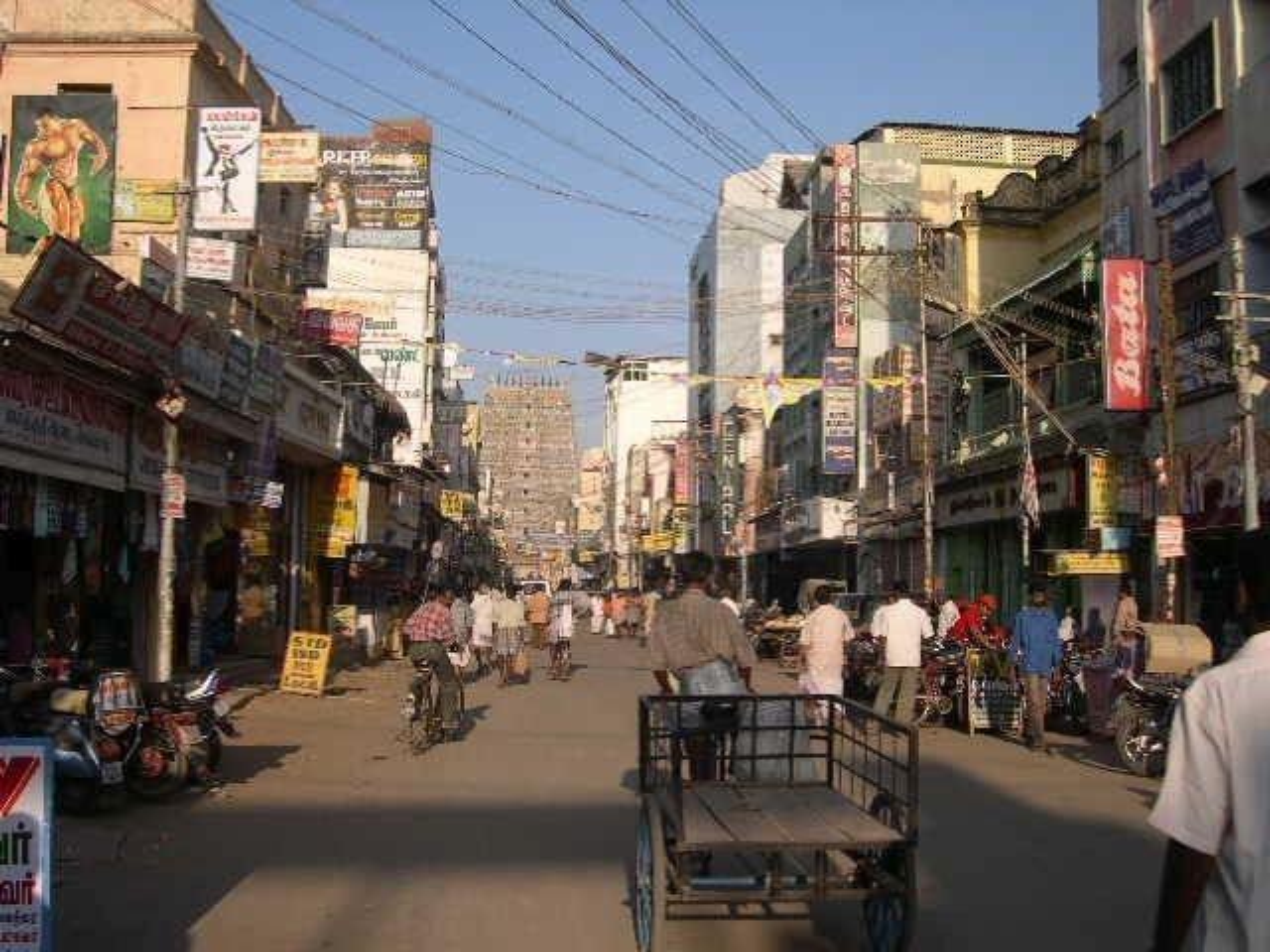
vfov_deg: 37.7
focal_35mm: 38
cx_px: 635
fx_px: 1394
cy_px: 476
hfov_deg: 49.0
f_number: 7.6
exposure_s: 1/169
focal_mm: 8
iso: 100
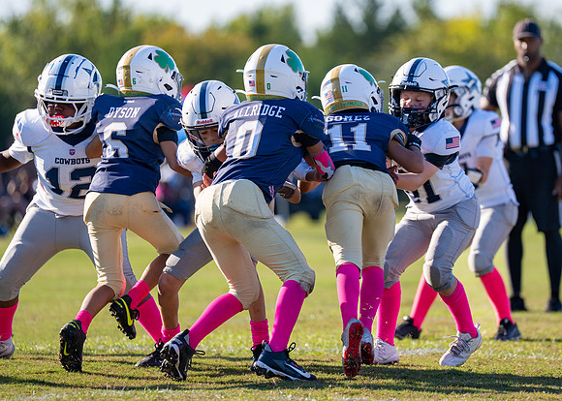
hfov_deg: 7.1
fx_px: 4505
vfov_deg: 5.1
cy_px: 192
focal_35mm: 282
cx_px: 383
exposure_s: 1/2500
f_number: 2.8
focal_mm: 200
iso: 250
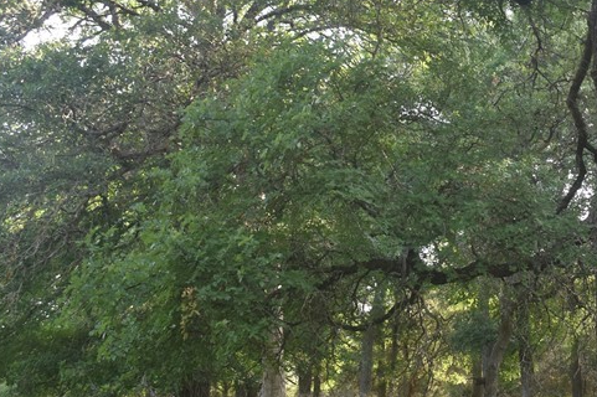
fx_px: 1011
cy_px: 175
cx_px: 462
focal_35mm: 61
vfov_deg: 22.2
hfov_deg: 32.2
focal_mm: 18
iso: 400
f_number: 4
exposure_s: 1/250
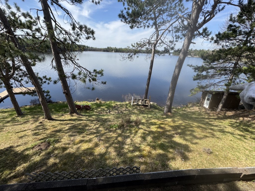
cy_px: 96
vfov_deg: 85.7
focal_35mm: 14
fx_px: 103
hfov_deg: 102.1
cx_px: 128
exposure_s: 1/879
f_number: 2.2
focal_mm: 2.22
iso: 50
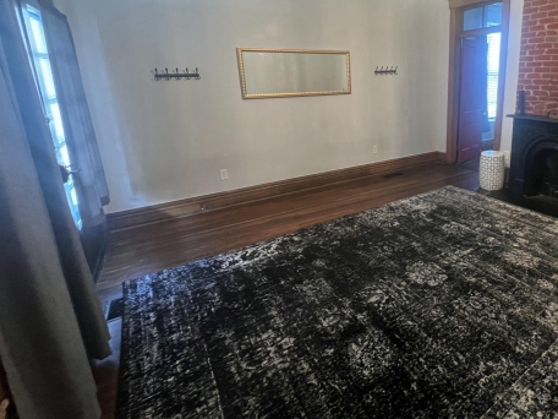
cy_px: 148
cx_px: 398
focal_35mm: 19
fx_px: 306
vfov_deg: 67.2
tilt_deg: -12.1
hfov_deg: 80.0
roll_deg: +0.6
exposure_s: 1/40
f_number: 1.8
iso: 640
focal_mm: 1.57
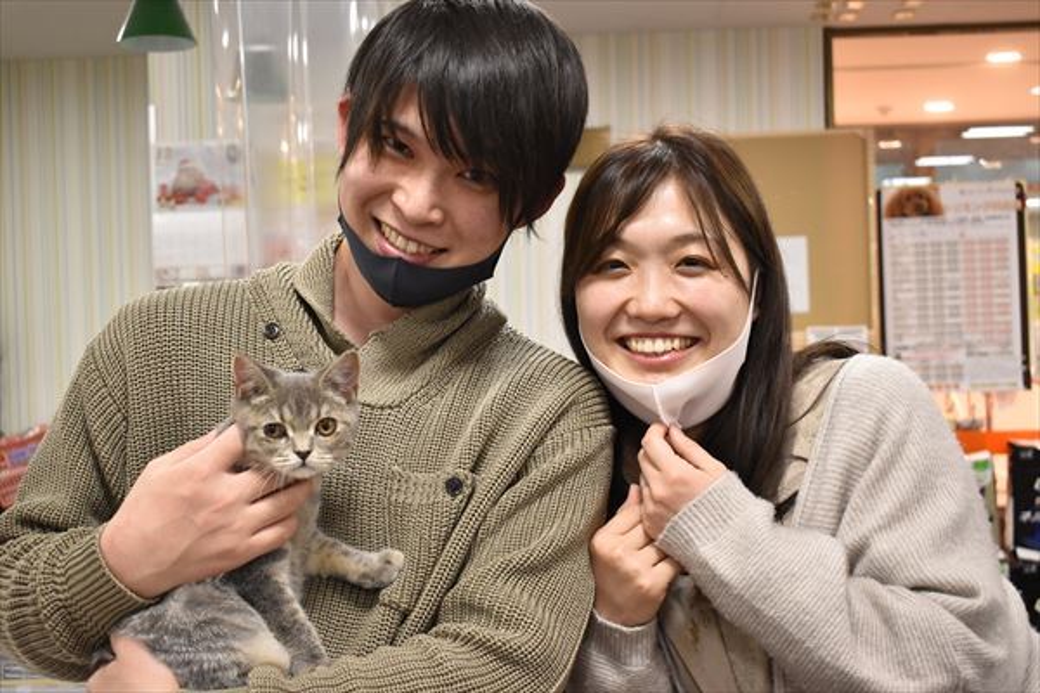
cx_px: 520
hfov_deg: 41.1
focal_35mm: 48
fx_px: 1387
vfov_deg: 28.1
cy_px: 346
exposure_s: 1/100
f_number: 5
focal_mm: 32
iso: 1600
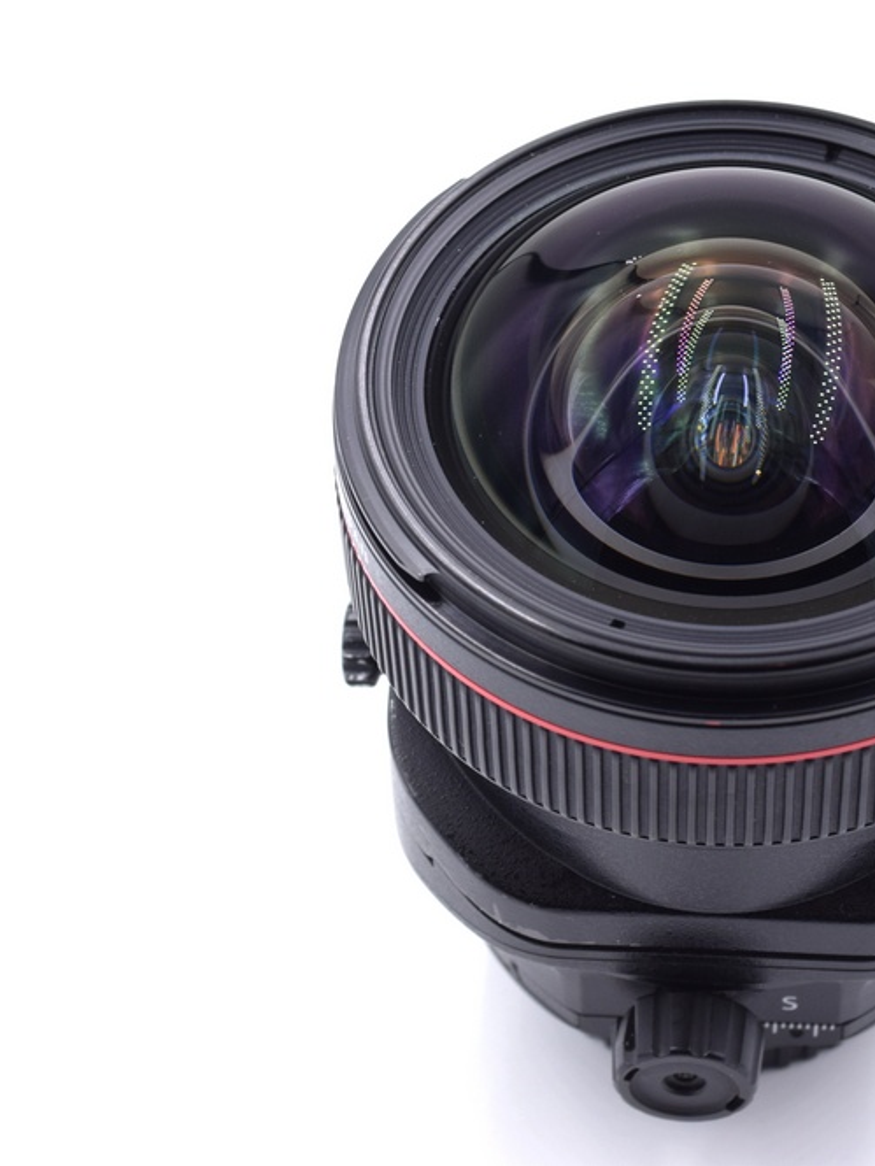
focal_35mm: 104
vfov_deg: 18.9
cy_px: 583
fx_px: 3504
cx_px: 689
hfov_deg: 14.2
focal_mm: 48
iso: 400
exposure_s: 1/100
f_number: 8
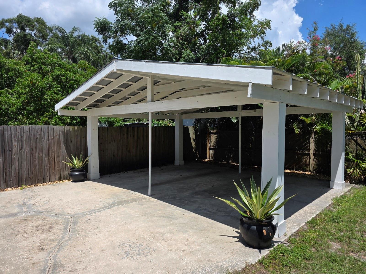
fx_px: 243
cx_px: 183
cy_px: 137
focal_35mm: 23
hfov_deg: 73.9
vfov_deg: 58.9
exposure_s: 1/10000
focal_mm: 6.3
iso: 80
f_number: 1.7
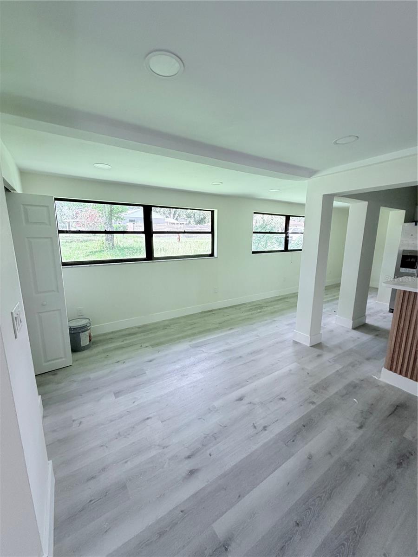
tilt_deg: -9.7
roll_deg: +0.1
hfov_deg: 85.7
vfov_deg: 102.1
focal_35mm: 14
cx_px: 209
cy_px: 278
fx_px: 225
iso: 200
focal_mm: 2.22
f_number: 2.2
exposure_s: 1/121
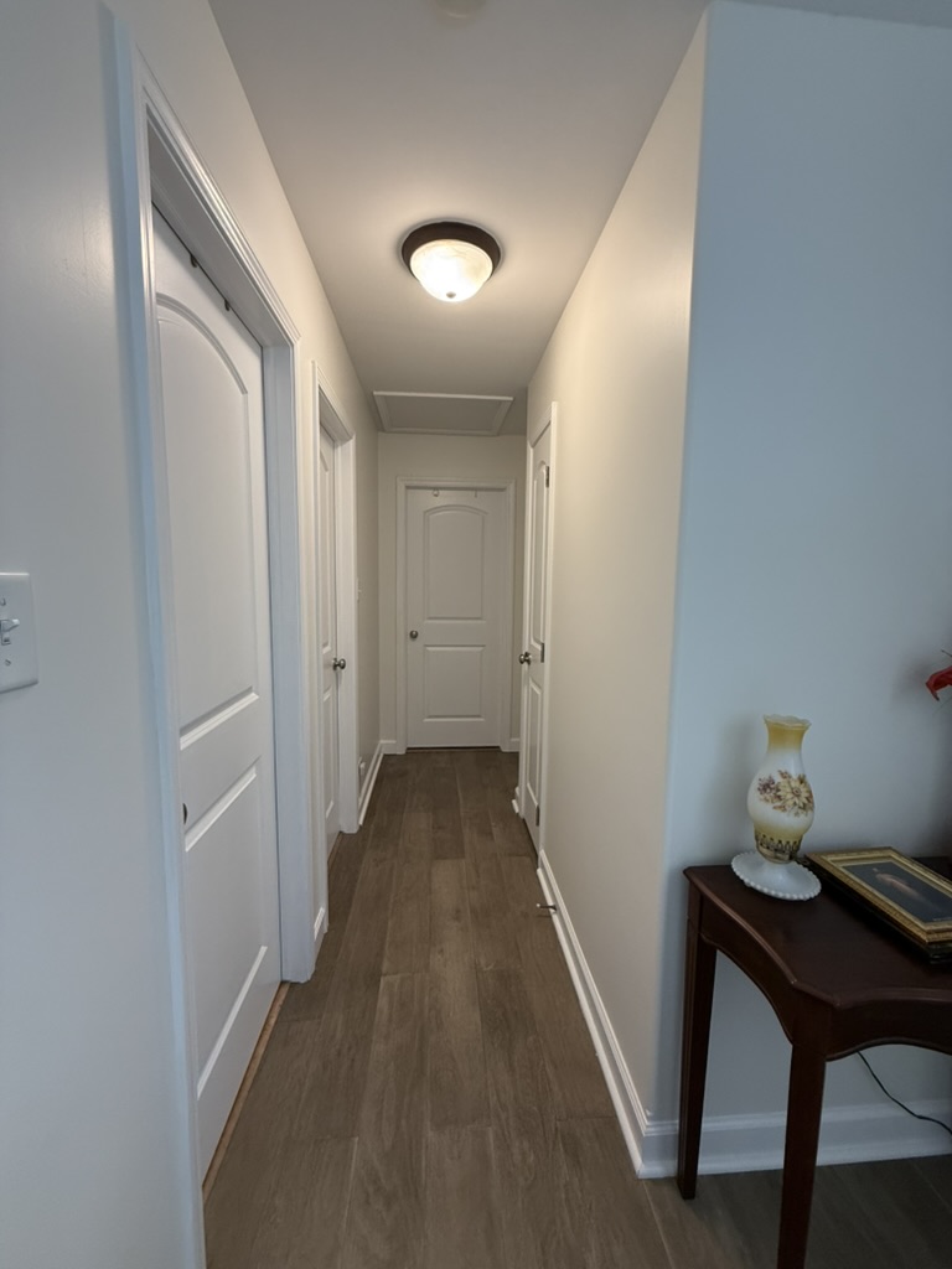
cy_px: 634
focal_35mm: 14
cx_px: 476
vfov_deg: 102.1
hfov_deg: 85.7
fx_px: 513
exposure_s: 1/60
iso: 200
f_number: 2.2
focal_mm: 2.22
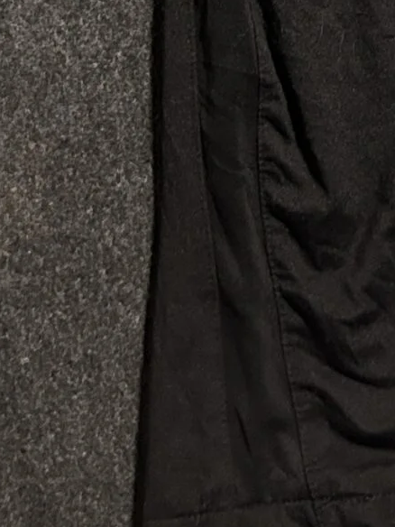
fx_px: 1734
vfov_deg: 14.1
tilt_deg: -59.4
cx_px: 602
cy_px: -569
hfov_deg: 12.3
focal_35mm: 114
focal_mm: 5.7
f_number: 1.5
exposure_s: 1/50
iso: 400
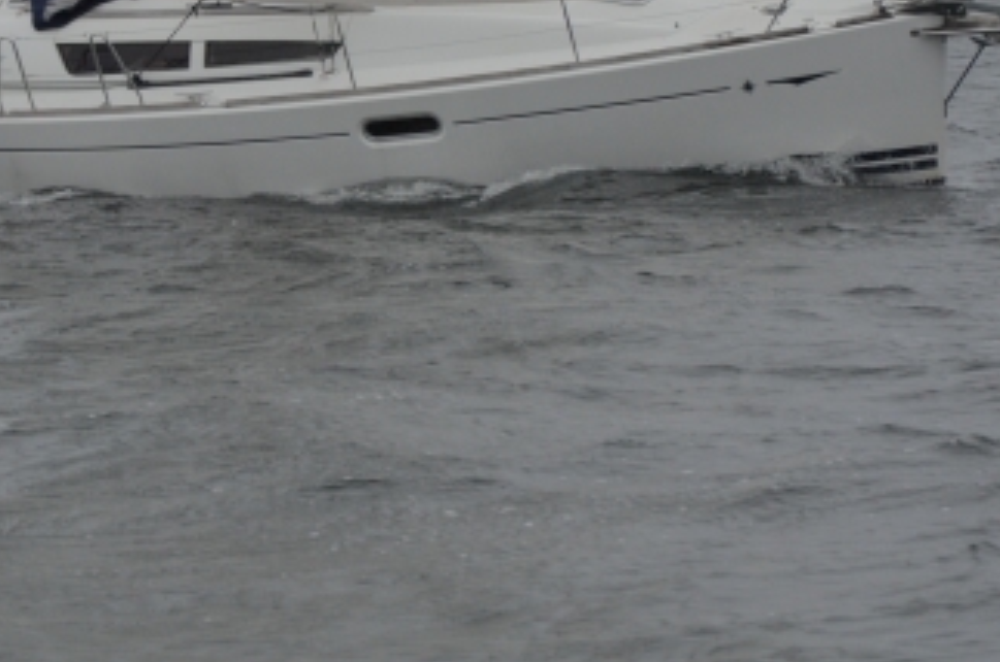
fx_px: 8844
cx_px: 409
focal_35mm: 319
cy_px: -53
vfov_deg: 4.3
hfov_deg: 6.5
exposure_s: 1/2000
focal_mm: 98
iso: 800
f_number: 5.6
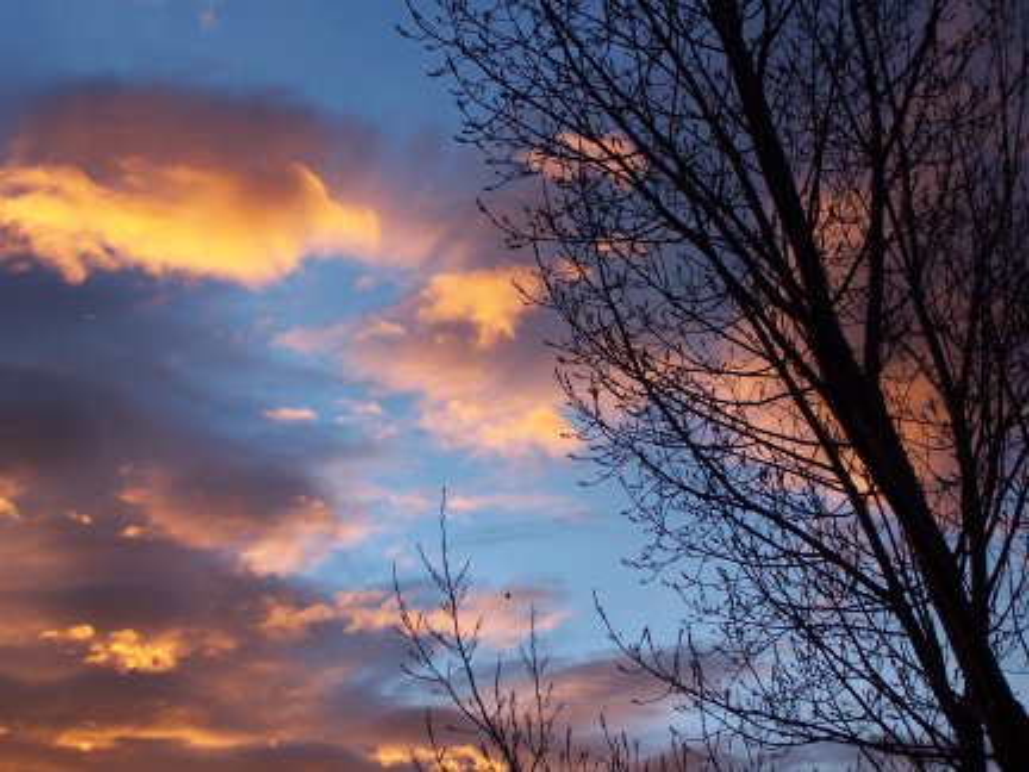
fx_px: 1992
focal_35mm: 67
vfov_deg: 21.9
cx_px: 514
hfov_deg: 29.0
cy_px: 386
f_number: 3.2
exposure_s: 1/125
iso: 80
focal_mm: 11.1
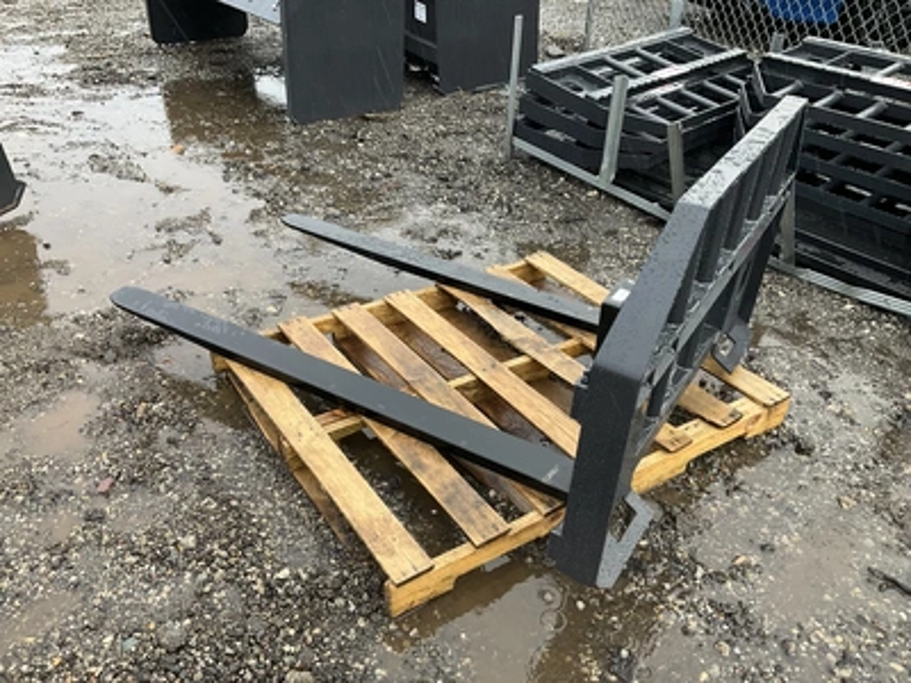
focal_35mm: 29
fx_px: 763
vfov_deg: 48.2
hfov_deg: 61.7
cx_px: 456
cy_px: 342
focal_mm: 3
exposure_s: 1/115
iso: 64
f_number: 1.8
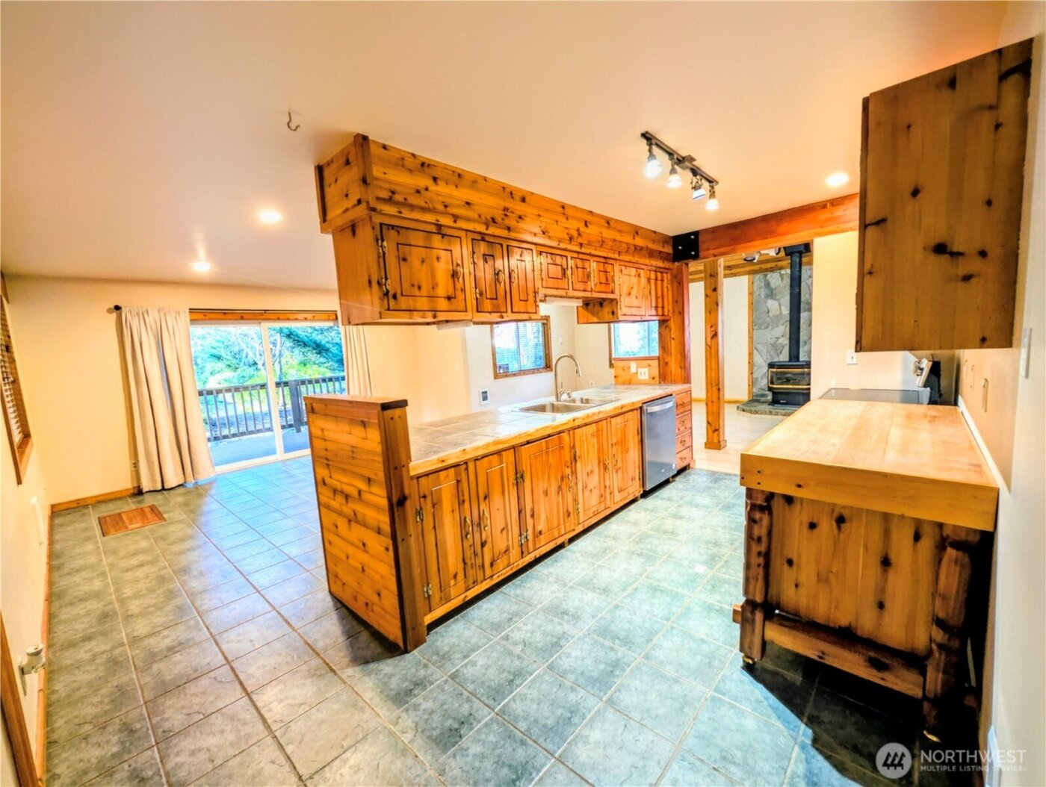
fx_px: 363
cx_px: 523
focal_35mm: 12
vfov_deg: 94.6
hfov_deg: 110.5
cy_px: 394
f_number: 1.7
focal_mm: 2.02
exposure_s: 1/17.1
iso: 51
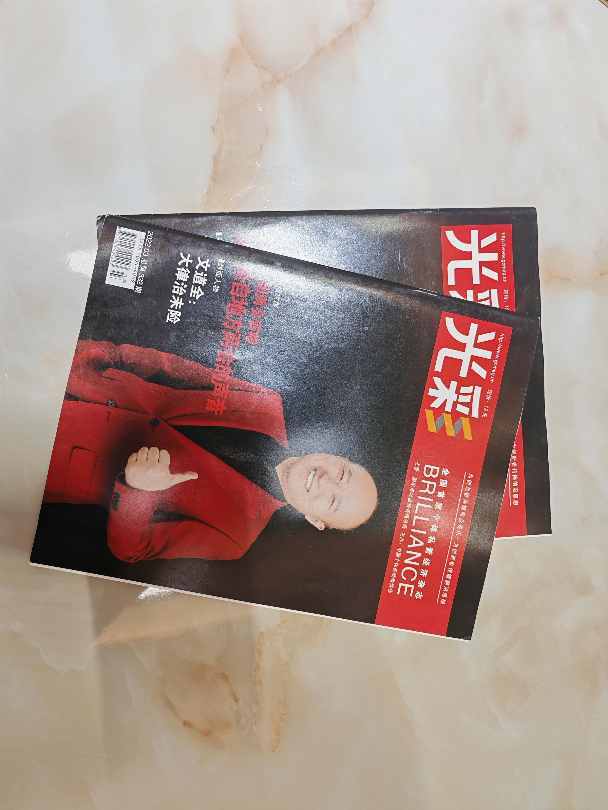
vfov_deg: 71.6
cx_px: 304
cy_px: 405
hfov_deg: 56.8
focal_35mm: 24
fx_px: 562
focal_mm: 6.67
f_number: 1.95
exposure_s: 1/100
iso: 125
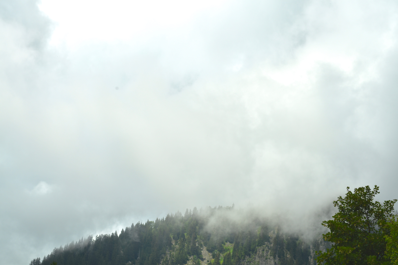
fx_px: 829
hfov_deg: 27.0
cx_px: 199
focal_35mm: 75
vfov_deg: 18.2
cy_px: 132
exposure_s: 1/3200
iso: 100
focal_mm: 50
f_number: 2.8
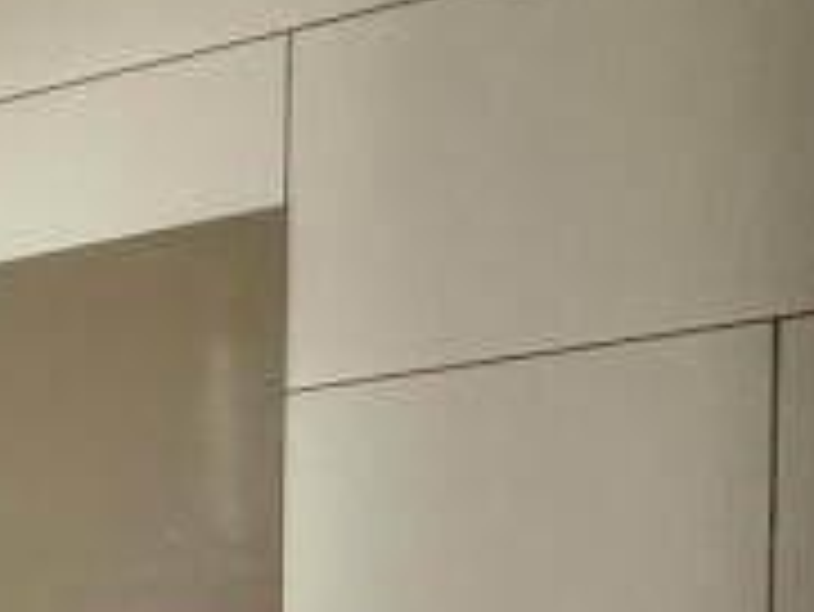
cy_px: 1017
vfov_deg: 16.4
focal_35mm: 79
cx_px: -994
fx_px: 1859
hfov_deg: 16.1
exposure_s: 1/99
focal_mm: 2.22
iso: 125
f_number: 2.2
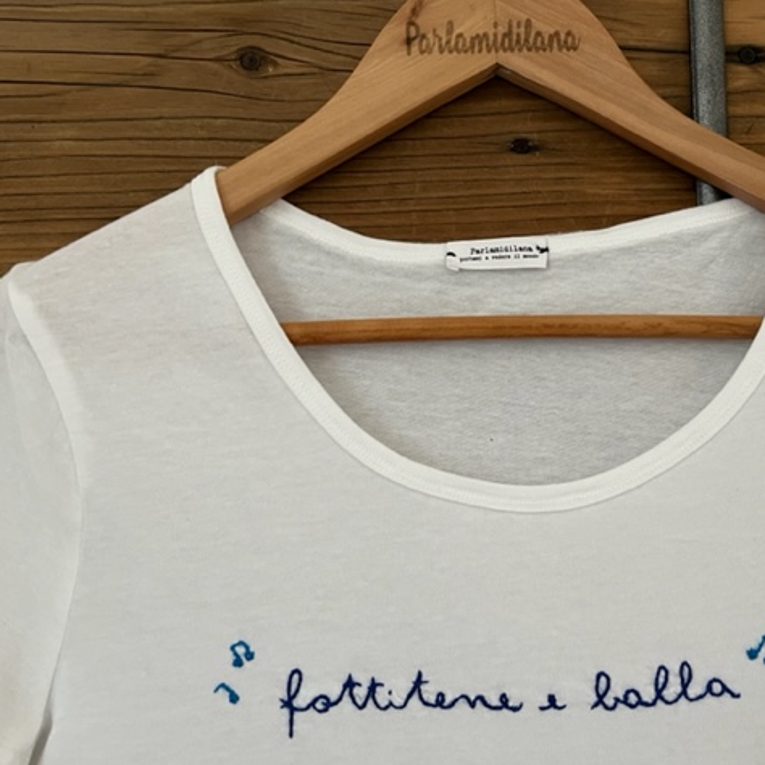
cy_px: 384
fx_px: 775
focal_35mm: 31
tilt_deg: +2.5
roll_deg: +1.8
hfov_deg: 51.8
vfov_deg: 52.5
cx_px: 495
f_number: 1.6
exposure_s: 1/60
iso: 320
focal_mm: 5.1
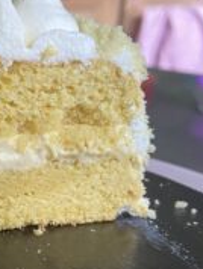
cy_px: 174
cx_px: -54
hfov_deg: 18.9
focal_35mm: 73
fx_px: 569
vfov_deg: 26.5
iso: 200
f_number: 1.8
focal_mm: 4.25
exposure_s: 1/60
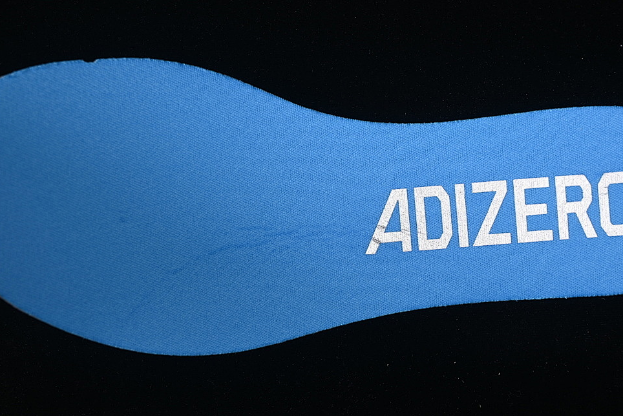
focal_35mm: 84
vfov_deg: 16.3
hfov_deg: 24.2
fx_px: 1454
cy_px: 216
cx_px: 340
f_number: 7.1
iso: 160
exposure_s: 1/80
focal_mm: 50
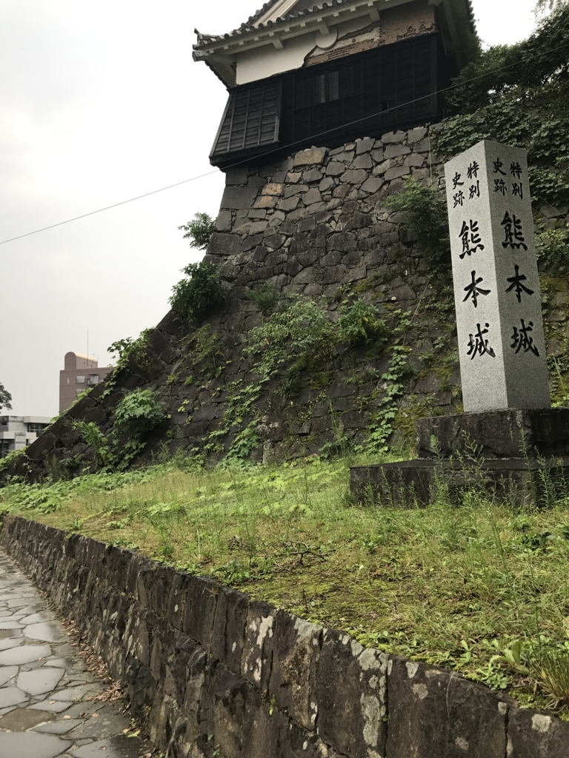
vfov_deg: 63.4
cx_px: 284
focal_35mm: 28
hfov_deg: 49.7
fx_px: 614
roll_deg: +2.5
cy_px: 379
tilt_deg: +8.8
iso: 25
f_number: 1.8
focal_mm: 3.99
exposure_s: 1/120
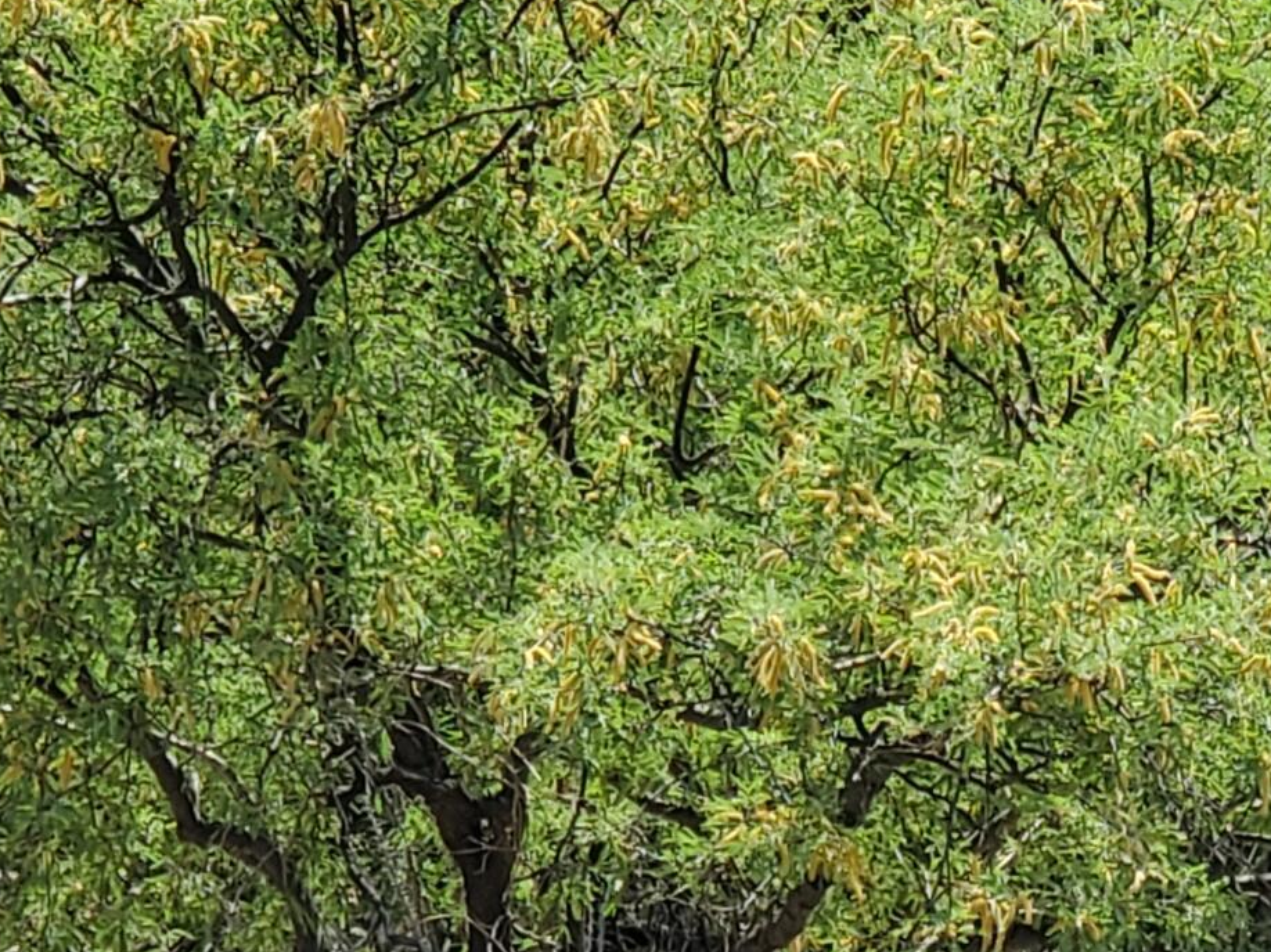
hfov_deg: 11.6
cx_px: 1058
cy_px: 1161
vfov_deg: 8.6
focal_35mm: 170
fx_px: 6240
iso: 50
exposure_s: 1/416
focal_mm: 6
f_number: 2.4
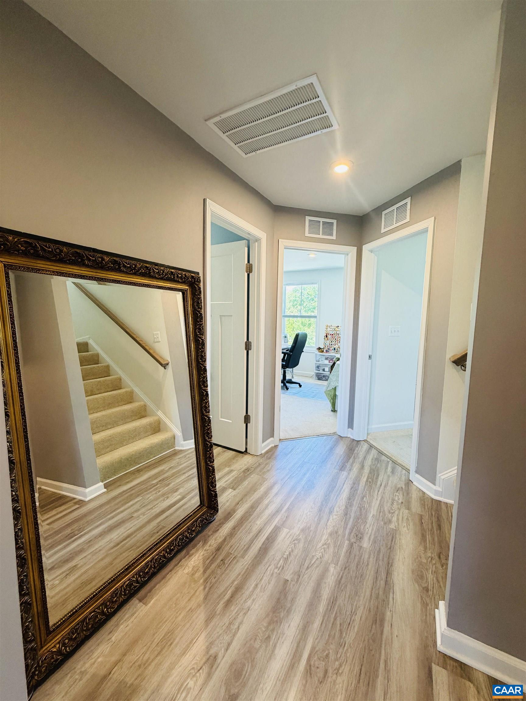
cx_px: 263
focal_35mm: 14
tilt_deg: -5.7
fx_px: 284
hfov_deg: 85.7
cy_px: 350
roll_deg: -0.8
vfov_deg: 102.1
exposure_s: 1/60
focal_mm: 2.22
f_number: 2.2
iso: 160
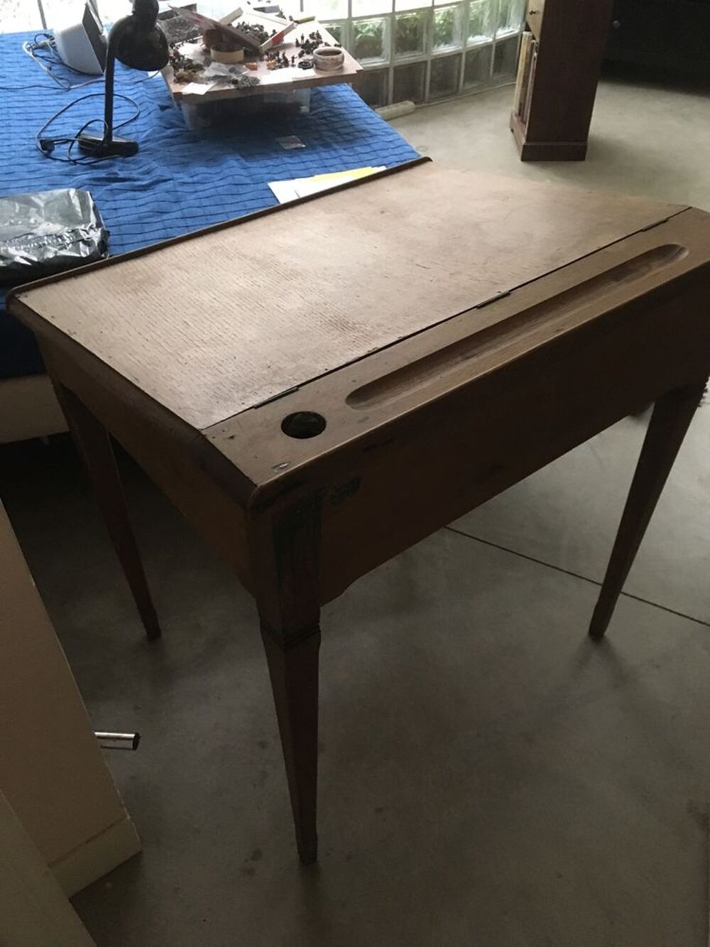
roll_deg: +0.9
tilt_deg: -43.0
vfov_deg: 61.7
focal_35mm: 29
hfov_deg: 48.2
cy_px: 474
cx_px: 355
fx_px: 793
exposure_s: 1/17
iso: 250
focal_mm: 4.15
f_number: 2.2
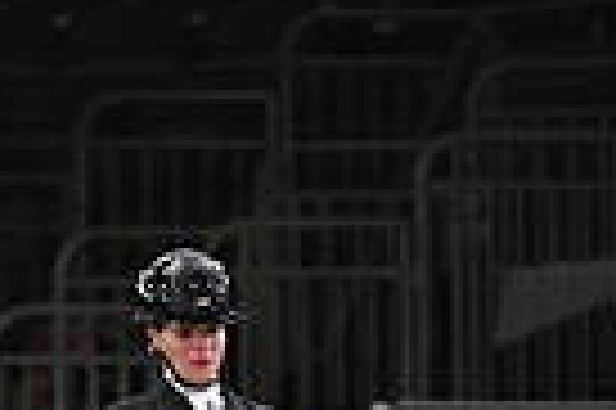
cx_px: 274
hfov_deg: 1.2
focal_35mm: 1697
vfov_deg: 0.8
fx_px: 29003
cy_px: 809
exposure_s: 1/640
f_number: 4
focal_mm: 400
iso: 6400
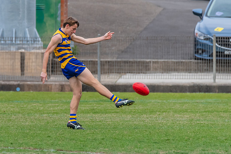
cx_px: 90
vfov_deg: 1.2
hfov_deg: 1.8
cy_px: 77
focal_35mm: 1169
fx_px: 7505
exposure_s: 1/1600
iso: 1400
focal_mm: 600
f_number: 6.3
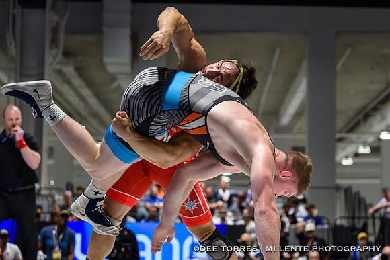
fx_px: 1005
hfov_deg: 21.9
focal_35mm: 93
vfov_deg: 14.7
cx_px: 254
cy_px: 159
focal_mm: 70
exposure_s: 1/800
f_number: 2.8
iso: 9000
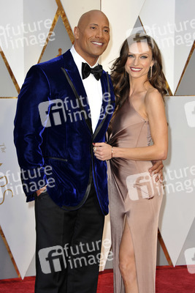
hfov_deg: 13.7
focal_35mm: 100
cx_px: 98
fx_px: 812
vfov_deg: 20.4
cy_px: 146
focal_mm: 100
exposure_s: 1/250
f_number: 7.1
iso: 1000
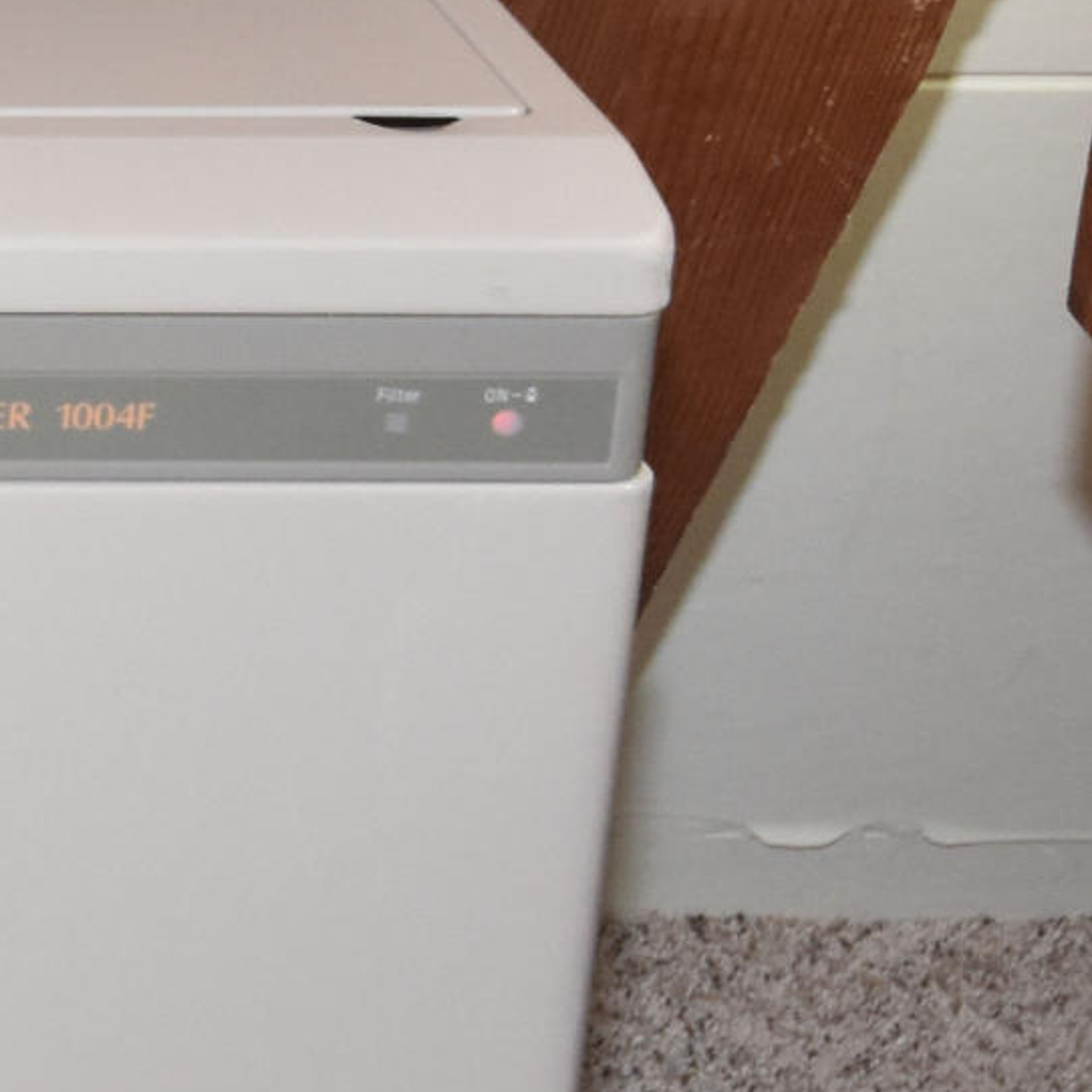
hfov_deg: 10.3
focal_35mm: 141
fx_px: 5032
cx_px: -1737
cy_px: 506
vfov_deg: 12.4
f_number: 5.6
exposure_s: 1/60
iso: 1000
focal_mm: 20
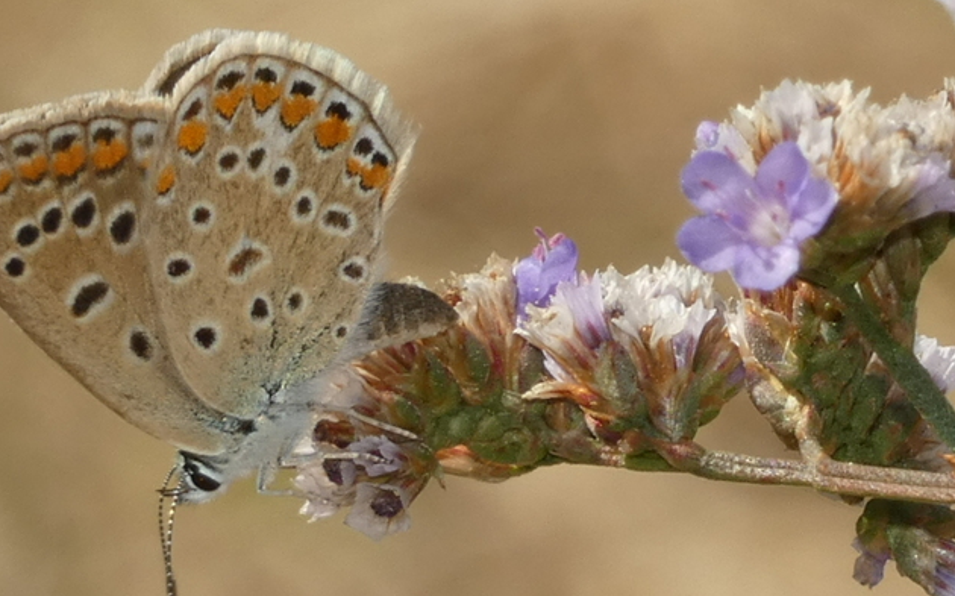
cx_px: 377
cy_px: 323
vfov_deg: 2.5
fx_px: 13527
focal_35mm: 520
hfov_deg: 4.0
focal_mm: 64.9
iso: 80
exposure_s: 1/160
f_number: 5.6
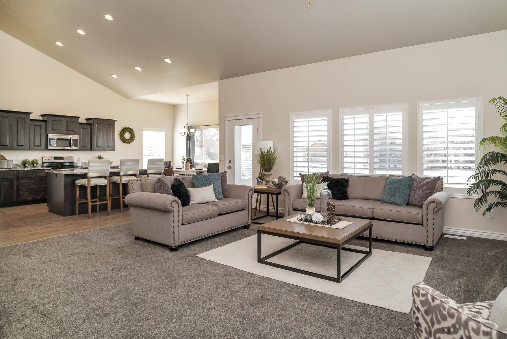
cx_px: 276
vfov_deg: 59.4
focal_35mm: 21
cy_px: 150
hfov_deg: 81.0
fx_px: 296
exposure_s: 1/60
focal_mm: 18
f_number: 5.6
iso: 800
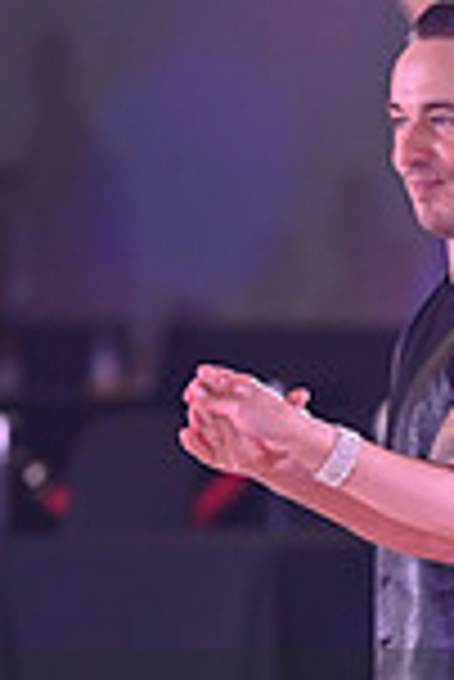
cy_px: 802
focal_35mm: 769
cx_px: 492
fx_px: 14513
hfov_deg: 1.8
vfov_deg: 2.7
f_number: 4.5
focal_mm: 200
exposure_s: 1/200
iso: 1600
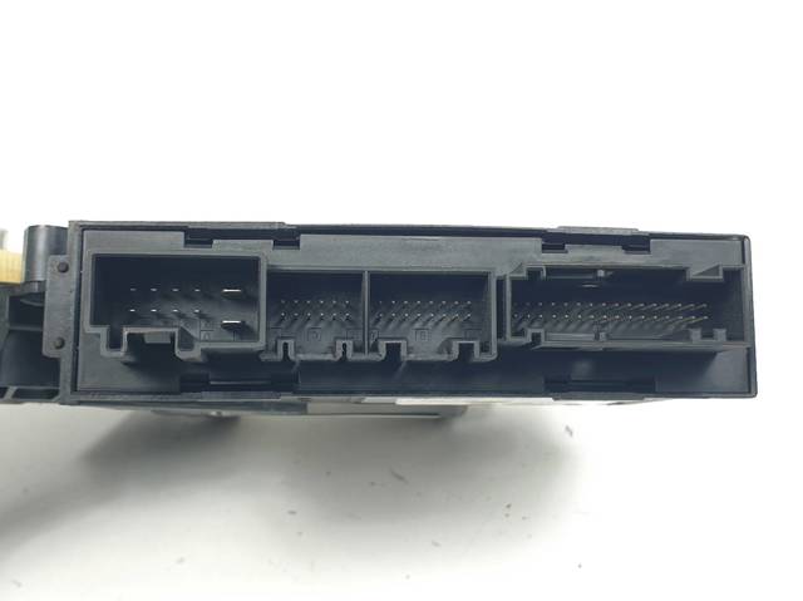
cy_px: 300
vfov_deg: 53.0
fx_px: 603
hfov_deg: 67.3
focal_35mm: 26
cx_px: 402
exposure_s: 1/117
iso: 50
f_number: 2.4
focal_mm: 4.3
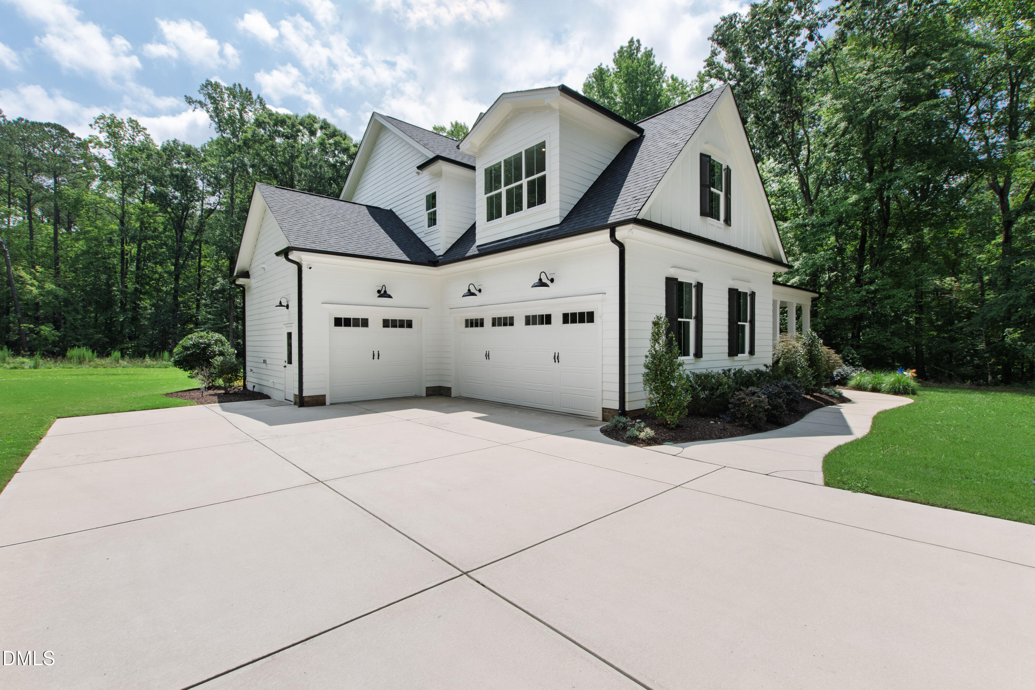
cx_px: 518
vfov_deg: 77.3
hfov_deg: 100.4
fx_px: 431
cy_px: 345
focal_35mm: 15
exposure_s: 1/400
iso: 250
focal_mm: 10
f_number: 8
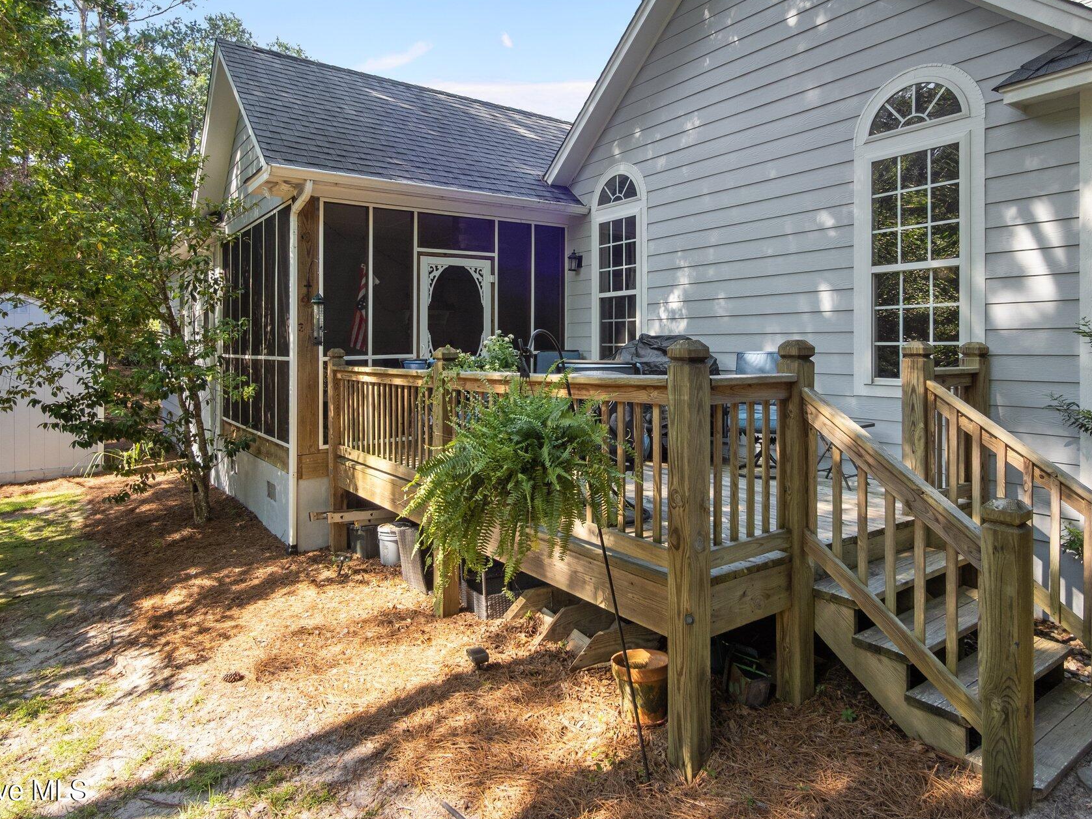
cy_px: 336
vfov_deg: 60.7
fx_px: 694
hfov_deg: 76.4
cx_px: 541
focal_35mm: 22
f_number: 5.6
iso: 200
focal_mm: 9
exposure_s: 1/100
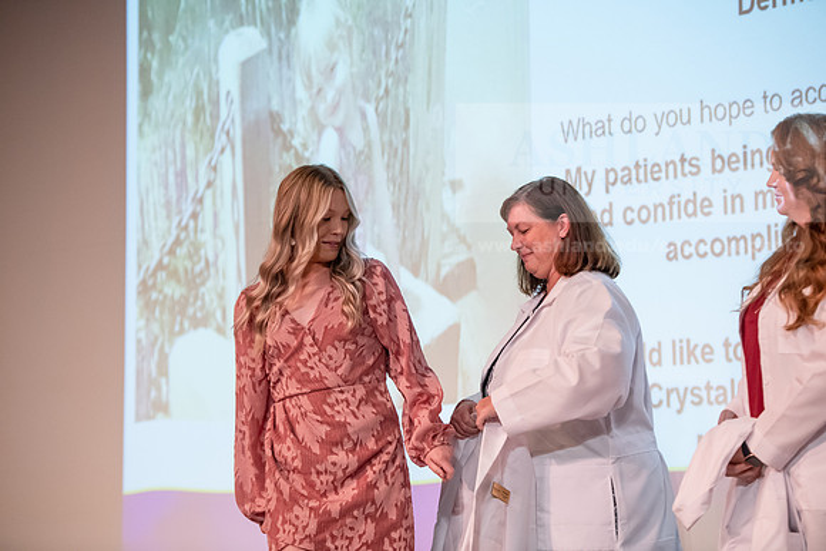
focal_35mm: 122
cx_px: 413
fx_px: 2800
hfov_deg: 16.8
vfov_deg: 11.2
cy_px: 276
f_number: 3.2
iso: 2500
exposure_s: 1/200
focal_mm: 122
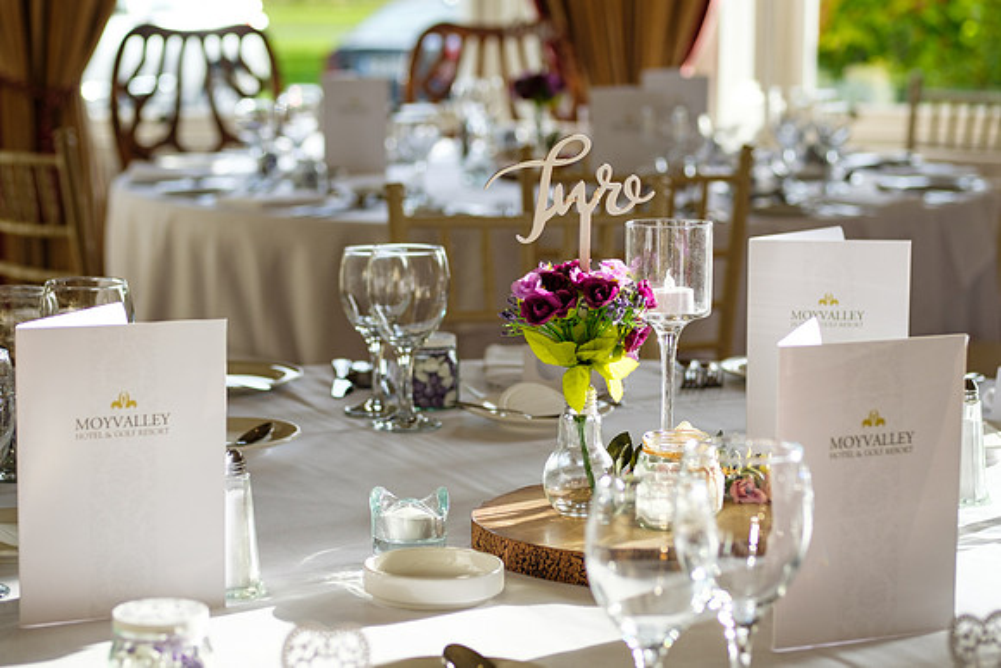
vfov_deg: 15.0
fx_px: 2535
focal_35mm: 91
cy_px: 315
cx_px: 582
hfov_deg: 22.3
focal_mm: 50
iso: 200
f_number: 2.8
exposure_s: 1/1000
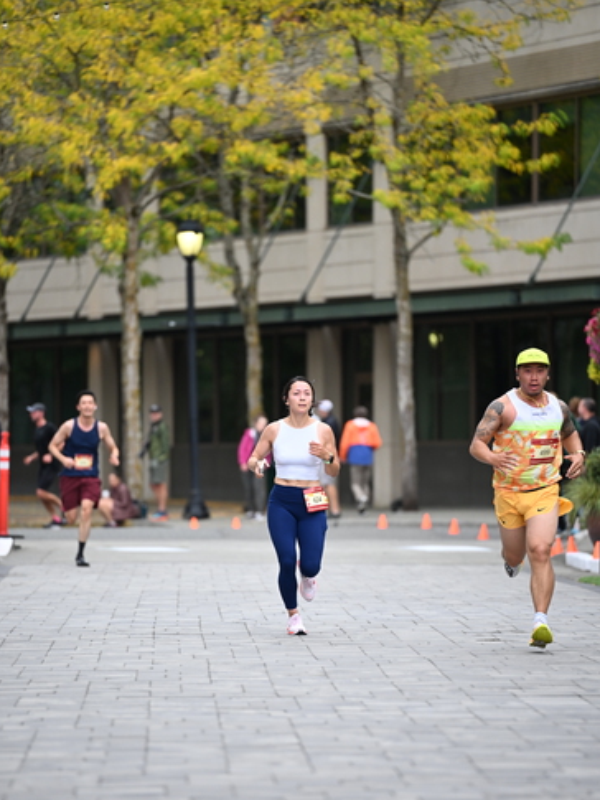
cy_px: 445
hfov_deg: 6.8
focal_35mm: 218
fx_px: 5036
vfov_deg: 9.1
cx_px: 299
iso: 640
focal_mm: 200
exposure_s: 1/2000
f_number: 2.8
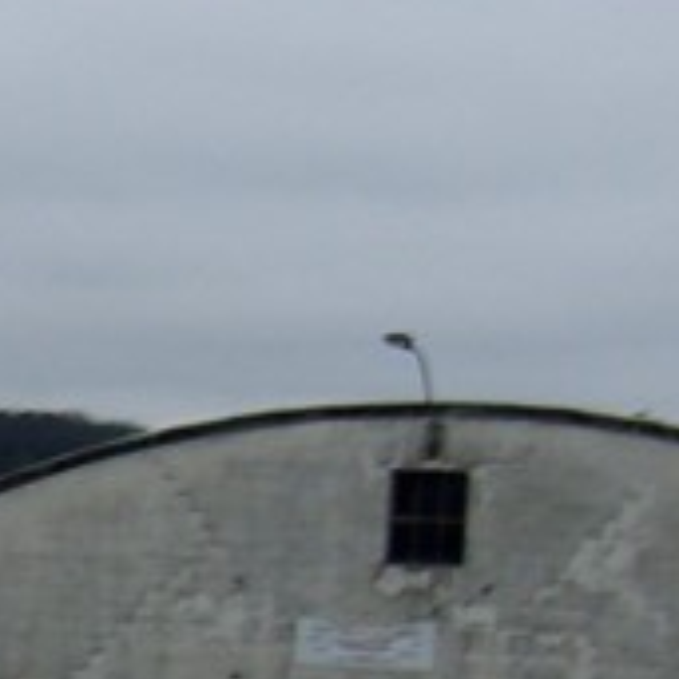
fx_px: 3173
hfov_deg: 11.9
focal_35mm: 143
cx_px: -203
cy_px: 838
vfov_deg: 11.9
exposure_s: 1/34
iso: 80
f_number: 10.4
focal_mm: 4.9
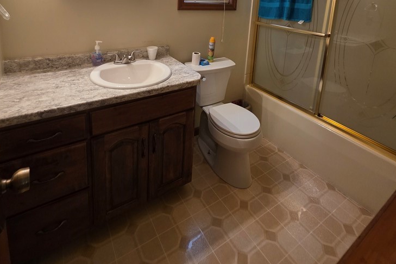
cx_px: 200
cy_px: 35
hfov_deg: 86.9
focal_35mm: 19
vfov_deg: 57.1
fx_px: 209
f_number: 1.9
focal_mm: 2.2
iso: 250
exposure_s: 1/60
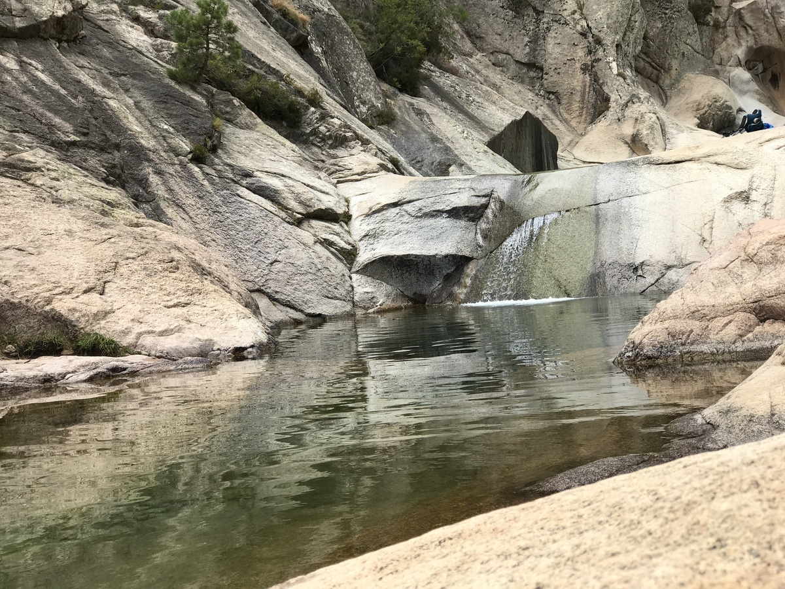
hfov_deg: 33.8
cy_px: 294
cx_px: 392
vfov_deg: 25.7
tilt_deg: -2.7
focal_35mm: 57
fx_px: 1293
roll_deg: +5.5
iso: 20
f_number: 2.8
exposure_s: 1/290
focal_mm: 6.6
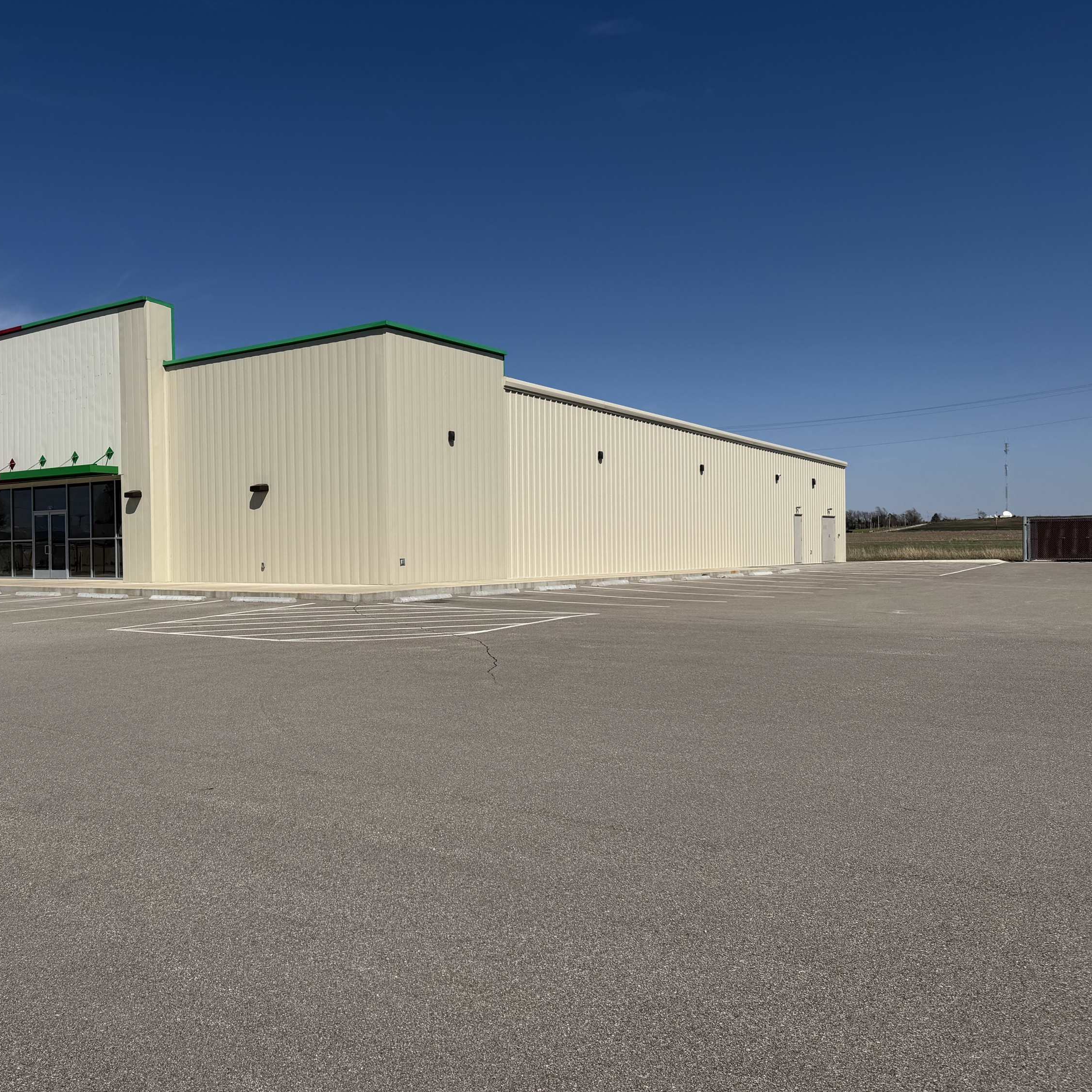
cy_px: 545
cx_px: 400
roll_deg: +1.5
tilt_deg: -0.3
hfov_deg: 54.9
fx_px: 1035
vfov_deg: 55.6
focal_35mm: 29
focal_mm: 6.76
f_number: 1.78
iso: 80
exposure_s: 1/11905
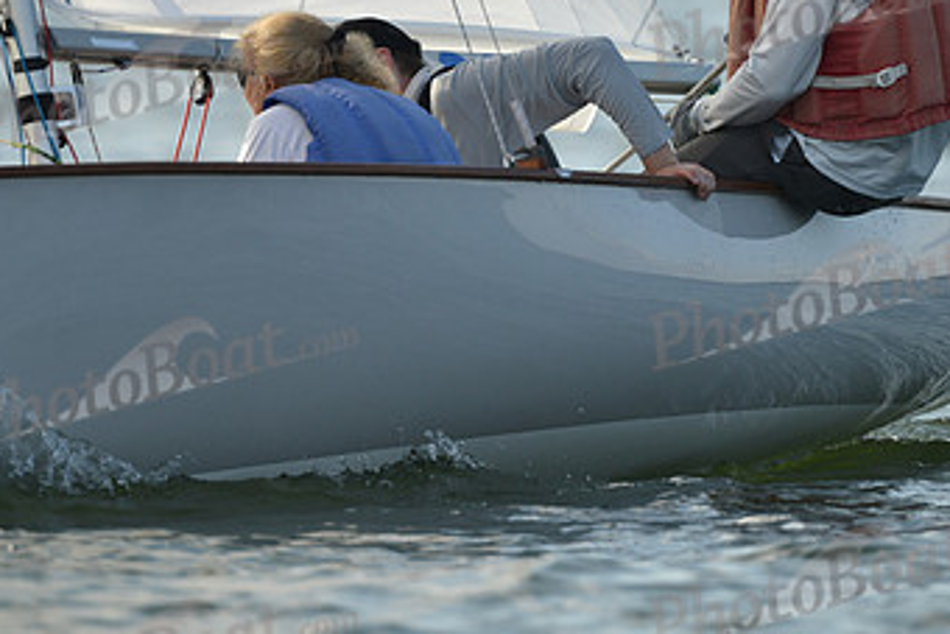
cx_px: 506
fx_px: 27032
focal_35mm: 1024
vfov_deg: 1.3
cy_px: 191
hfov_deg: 2.0
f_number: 4
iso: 250
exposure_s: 1/2000
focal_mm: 600
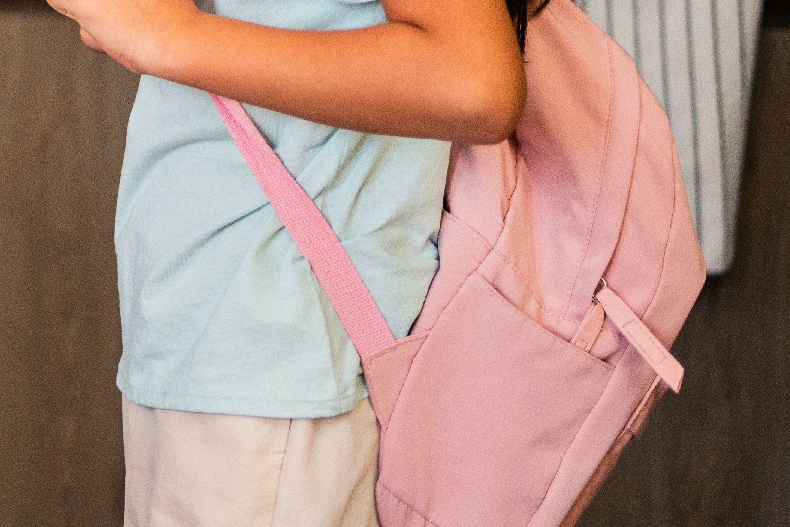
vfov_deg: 10.0
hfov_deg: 13.7
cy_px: -335
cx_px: -667
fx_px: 2897
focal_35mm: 132
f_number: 1.2
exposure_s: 1/400
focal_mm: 35
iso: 500
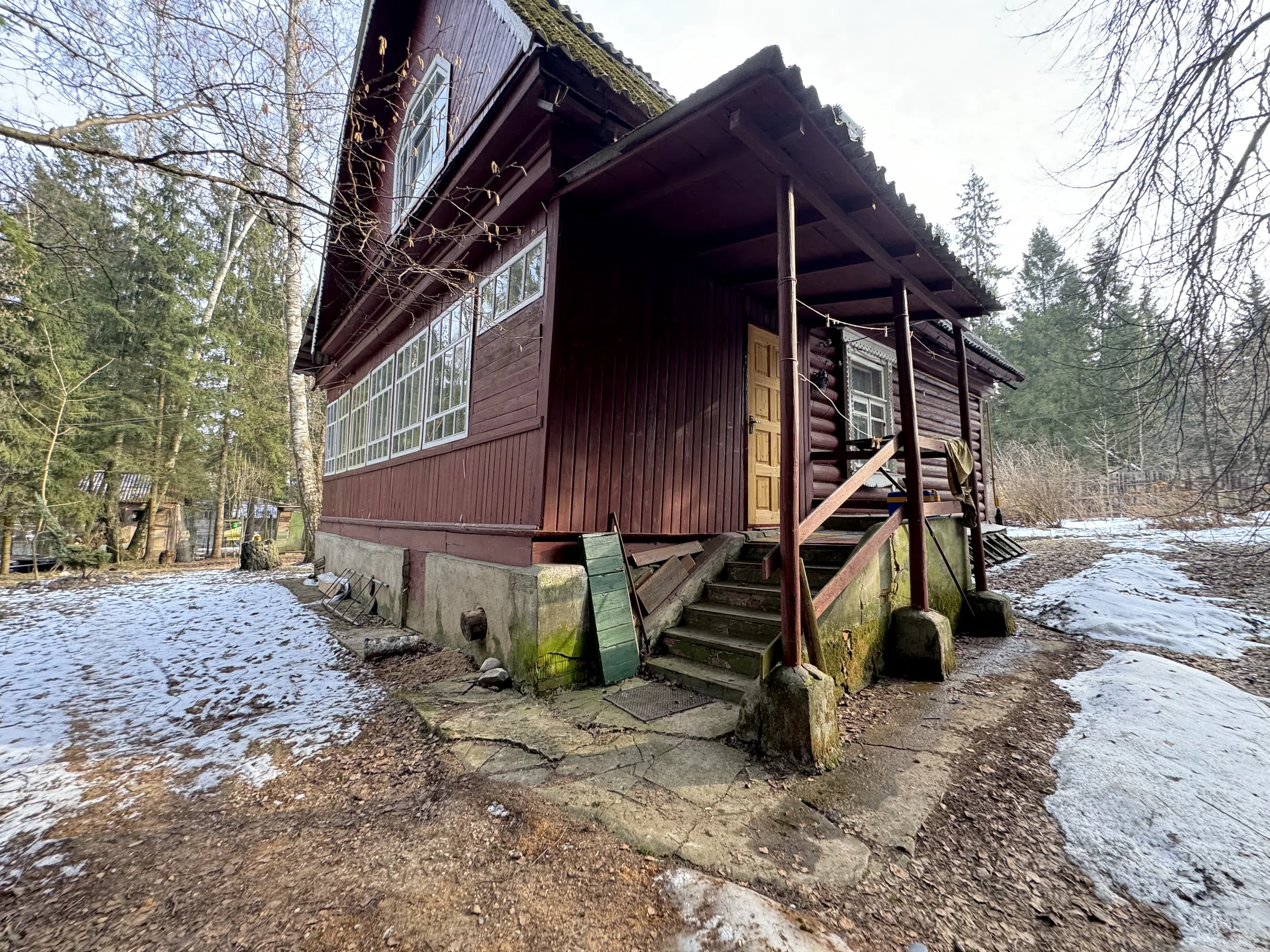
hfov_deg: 102.1
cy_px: 476
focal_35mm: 14
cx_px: 635
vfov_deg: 85.7
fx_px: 514
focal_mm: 2.22
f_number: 2.2
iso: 160
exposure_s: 1/99
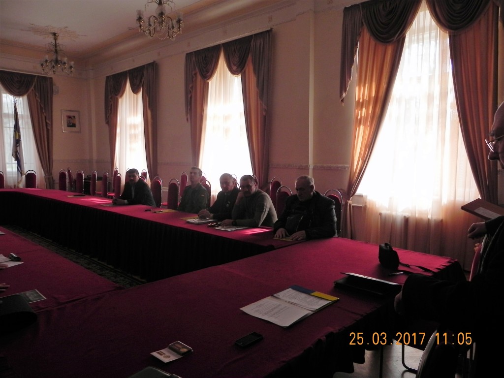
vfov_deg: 53.1
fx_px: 379
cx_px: 252
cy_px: 189
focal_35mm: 26
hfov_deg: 67.3
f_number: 3.5
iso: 160
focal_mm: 4.6
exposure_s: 1/102
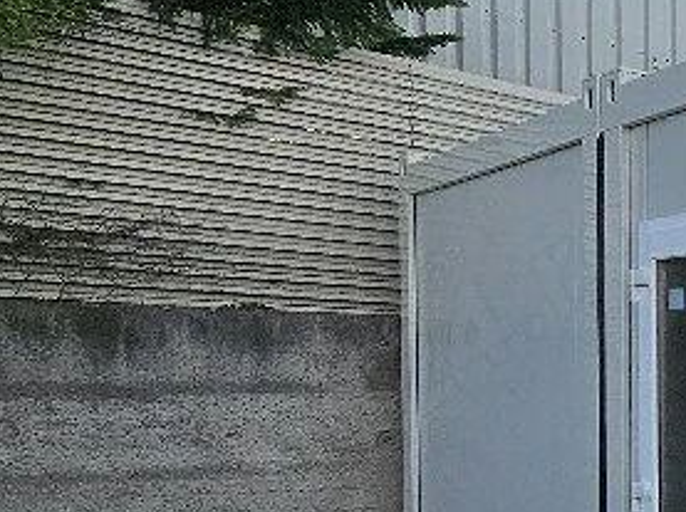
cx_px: 1189
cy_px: 420
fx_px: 930
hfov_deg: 23.6
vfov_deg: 30.0
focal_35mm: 47
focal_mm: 2.2
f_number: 2.2
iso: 80
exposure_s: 1/1000
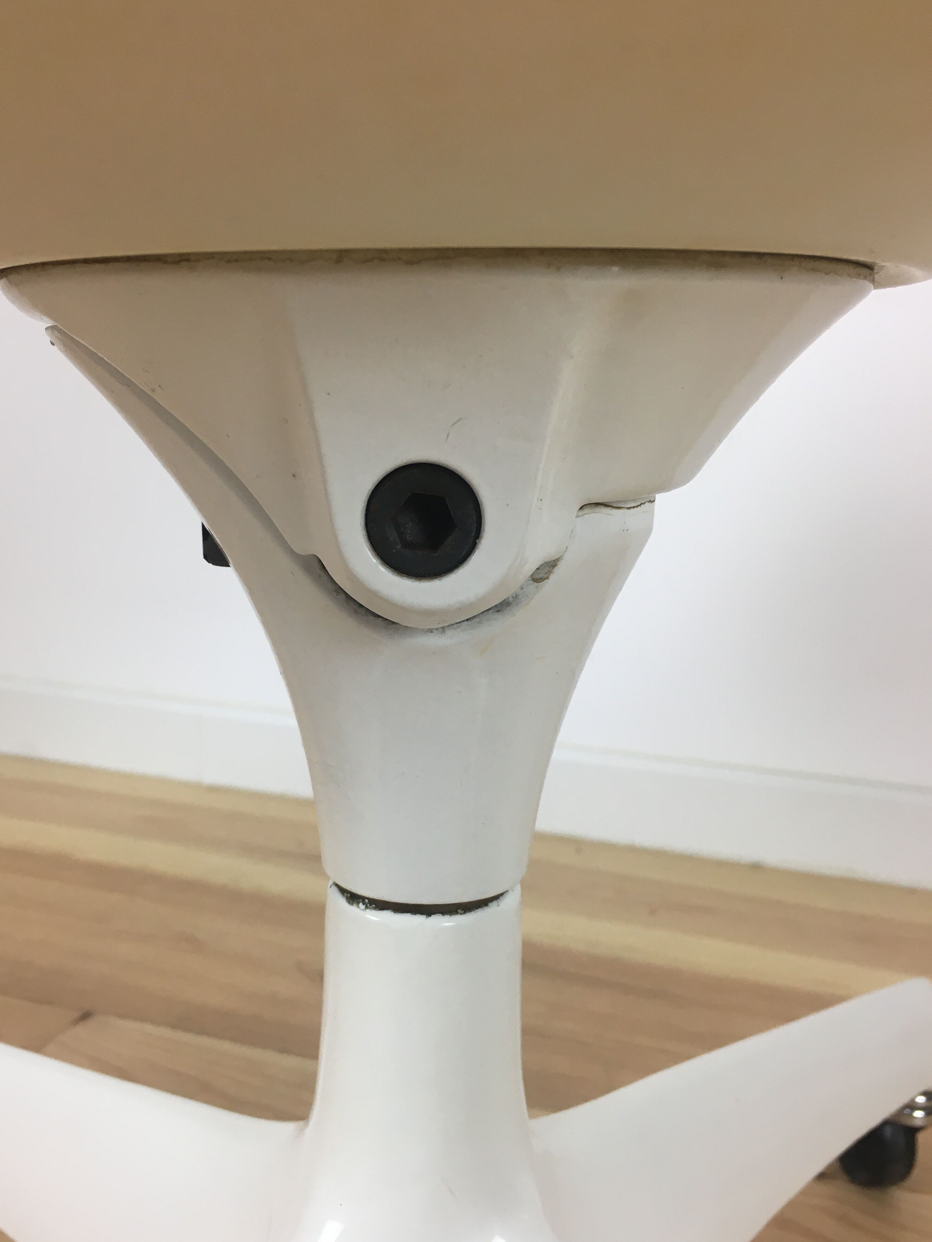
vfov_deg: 55.2
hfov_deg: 42.9
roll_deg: -0.9
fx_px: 1185
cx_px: 408
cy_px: 684
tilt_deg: -14.2
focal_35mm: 33
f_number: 2.2
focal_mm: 4.15
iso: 32
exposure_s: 1/33
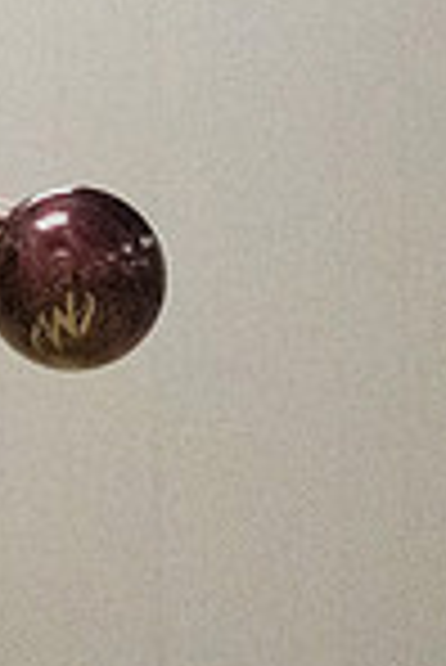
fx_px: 13274
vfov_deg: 2.9
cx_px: -496
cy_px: 450
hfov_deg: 1.9
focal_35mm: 716
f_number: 4
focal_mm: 122
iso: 10000
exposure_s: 1/1250
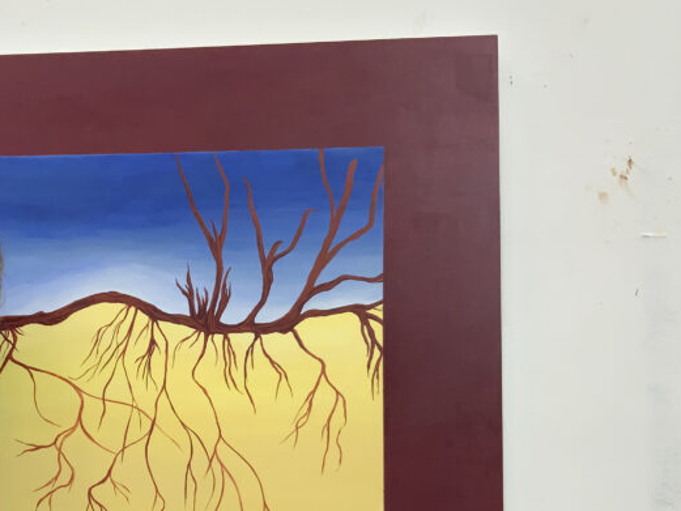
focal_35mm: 57
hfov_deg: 32.7
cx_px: 122
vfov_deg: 25.2
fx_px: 1122
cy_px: 416
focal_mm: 3
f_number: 1.8
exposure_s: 1/50
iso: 40
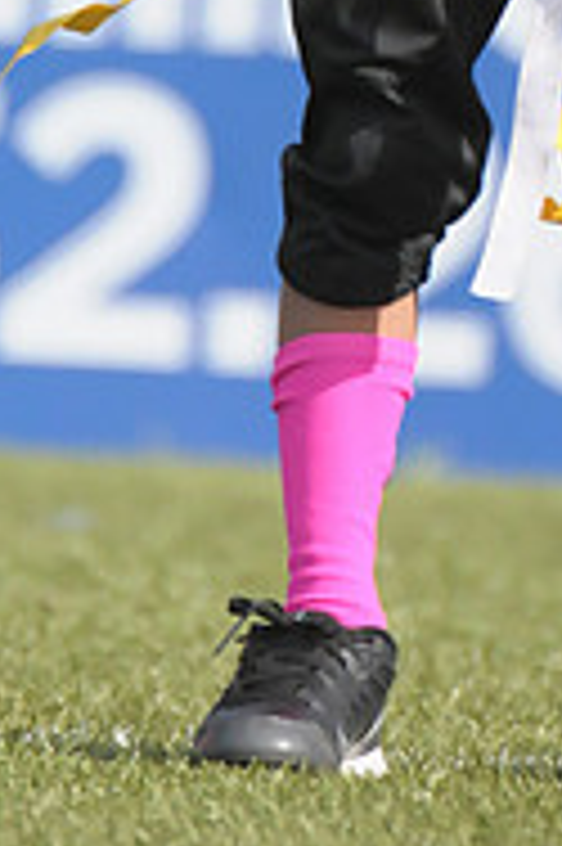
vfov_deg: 1.1
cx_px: 569
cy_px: -423
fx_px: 43351
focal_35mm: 1848
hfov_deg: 0.7
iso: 1600
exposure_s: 1/8000
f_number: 4
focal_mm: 400
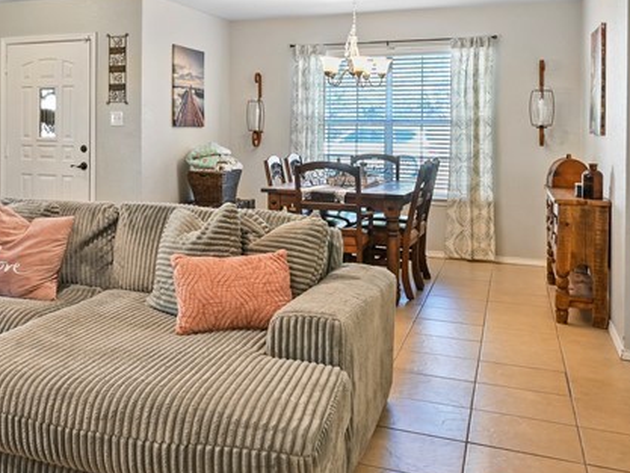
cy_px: 119
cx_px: 94
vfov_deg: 34.2
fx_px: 751
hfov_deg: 42.7
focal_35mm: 41
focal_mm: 16.5
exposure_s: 1.3
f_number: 11
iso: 200
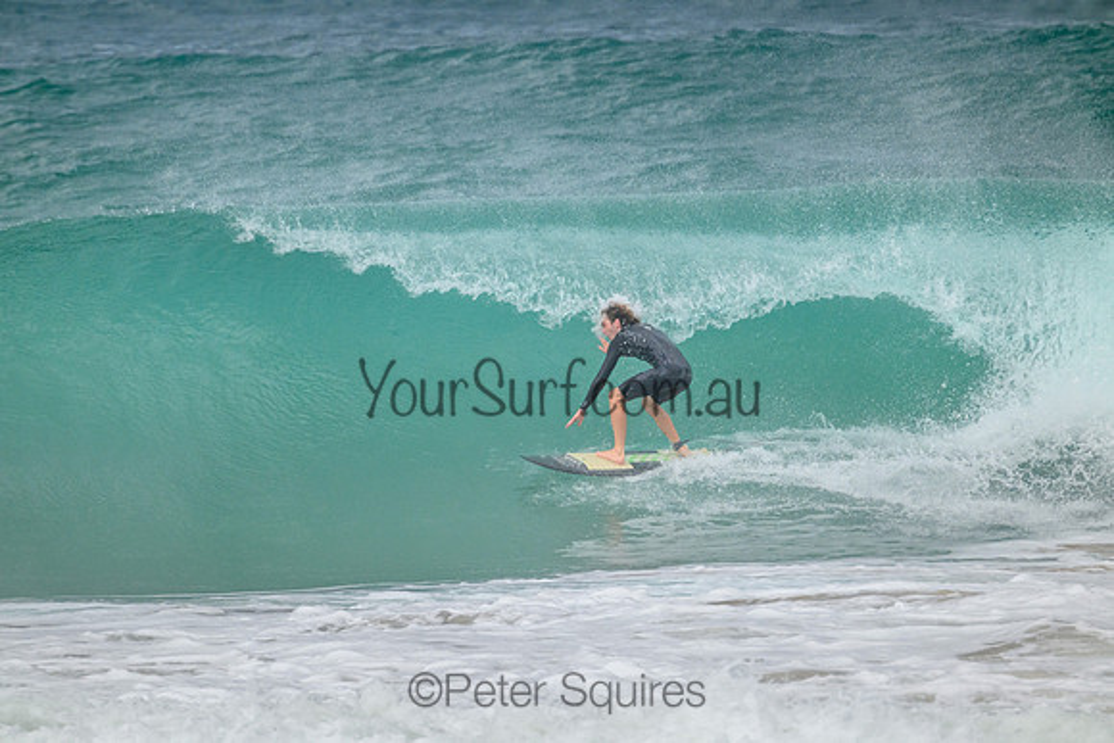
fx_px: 24760
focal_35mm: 800
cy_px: 372
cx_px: 557
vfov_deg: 1.7
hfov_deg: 2.6
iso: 1400
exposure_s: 1/2000
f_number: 11
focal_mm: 800
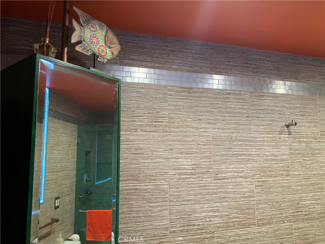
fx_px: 272
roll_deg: +0.2
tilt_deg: +7.7
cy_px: 122
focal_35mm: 29
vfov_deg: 48.2
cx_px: 162
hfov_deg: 61.7
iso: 160
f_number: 1.8
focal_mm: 3
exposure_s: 1/60
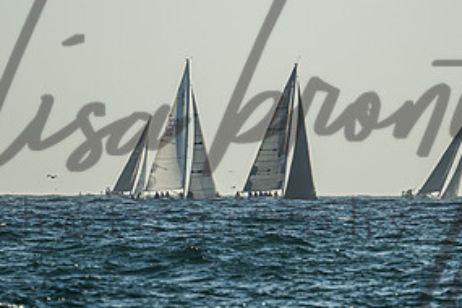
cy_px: 34
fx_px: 14347
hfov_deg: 1.8
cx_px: 249
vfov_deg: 1.2
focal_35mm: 1118
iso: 400
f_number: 5.6
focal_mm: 400
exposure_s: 1/4000
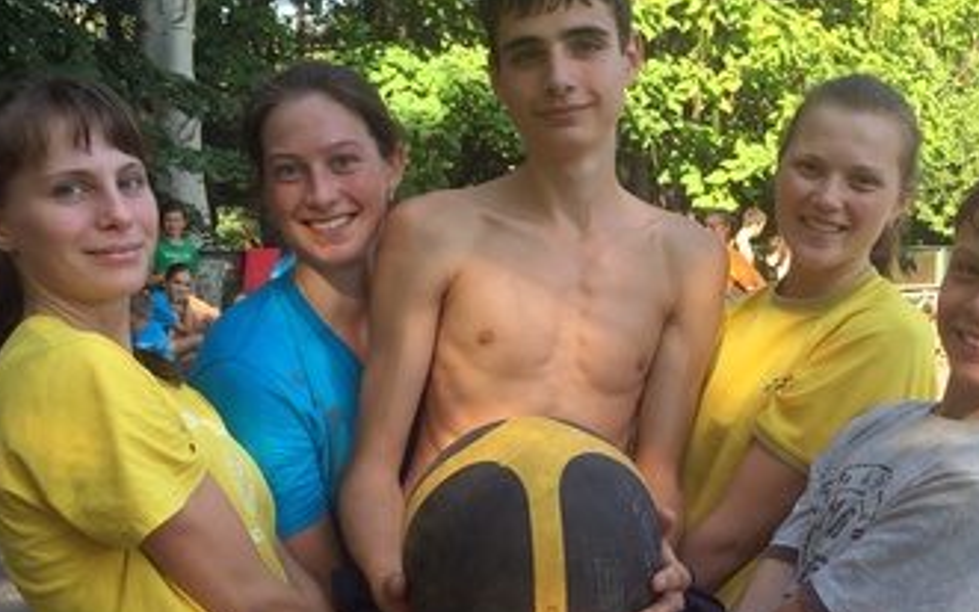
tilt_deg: -6.5
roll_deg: -1.6
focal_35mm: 51
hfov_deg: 39.4
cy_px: 411
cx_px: 577
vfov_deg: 25.2
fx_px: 1361
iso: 32
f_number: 2.2
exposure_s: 1/237
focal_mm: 4.15
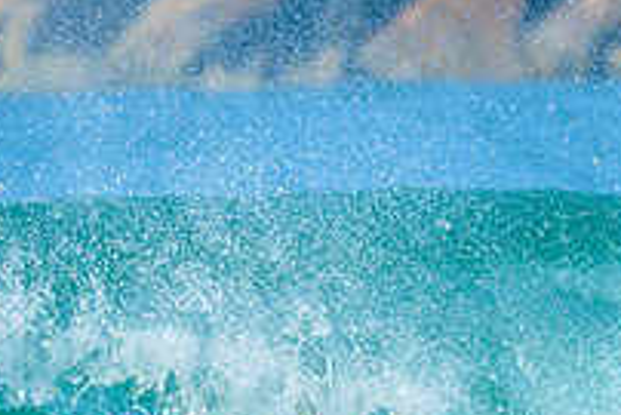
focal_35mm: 3152
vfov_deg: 0.4
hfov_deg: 0.7
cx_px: 202
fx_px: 54409
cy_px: 456
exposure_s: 1/2000
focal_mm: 800
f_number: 6.3
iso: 450
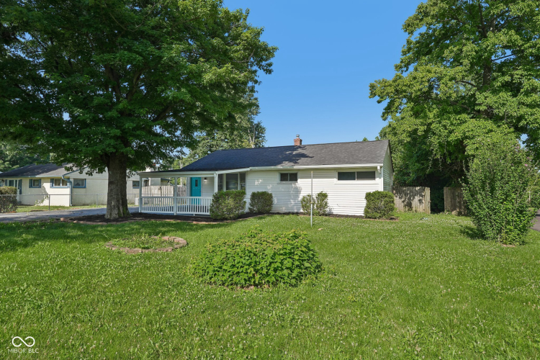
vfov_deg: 59.5
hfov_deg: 81.2
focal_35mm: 21
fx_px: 315
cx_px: 270
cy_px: 180
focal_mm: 21
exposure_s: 1/160
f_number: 8
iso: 100
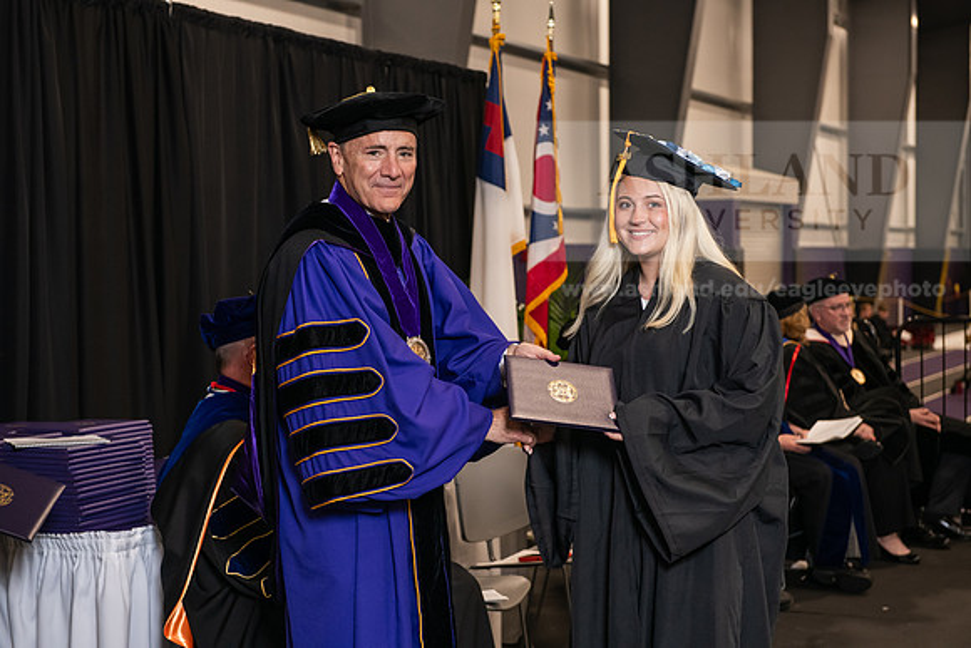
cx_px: 486
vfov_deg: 20.6
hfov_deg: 30.5
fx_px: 1780
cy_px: 324
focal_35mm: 66
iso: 1600
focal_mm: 66
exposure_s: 1/125
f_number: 5
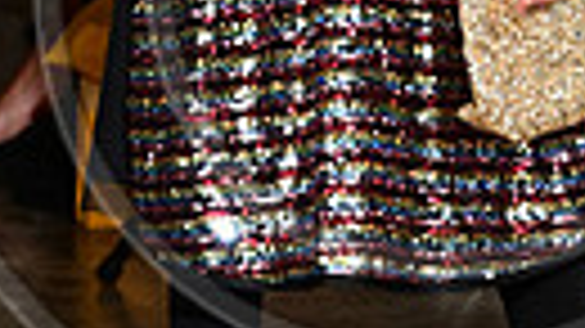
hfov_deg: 5.0
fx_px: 6683
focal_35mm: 431
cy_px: -40
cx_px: 400
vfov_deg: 2.8
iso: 1000
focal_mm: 92
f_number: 6.3
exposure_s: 1/125
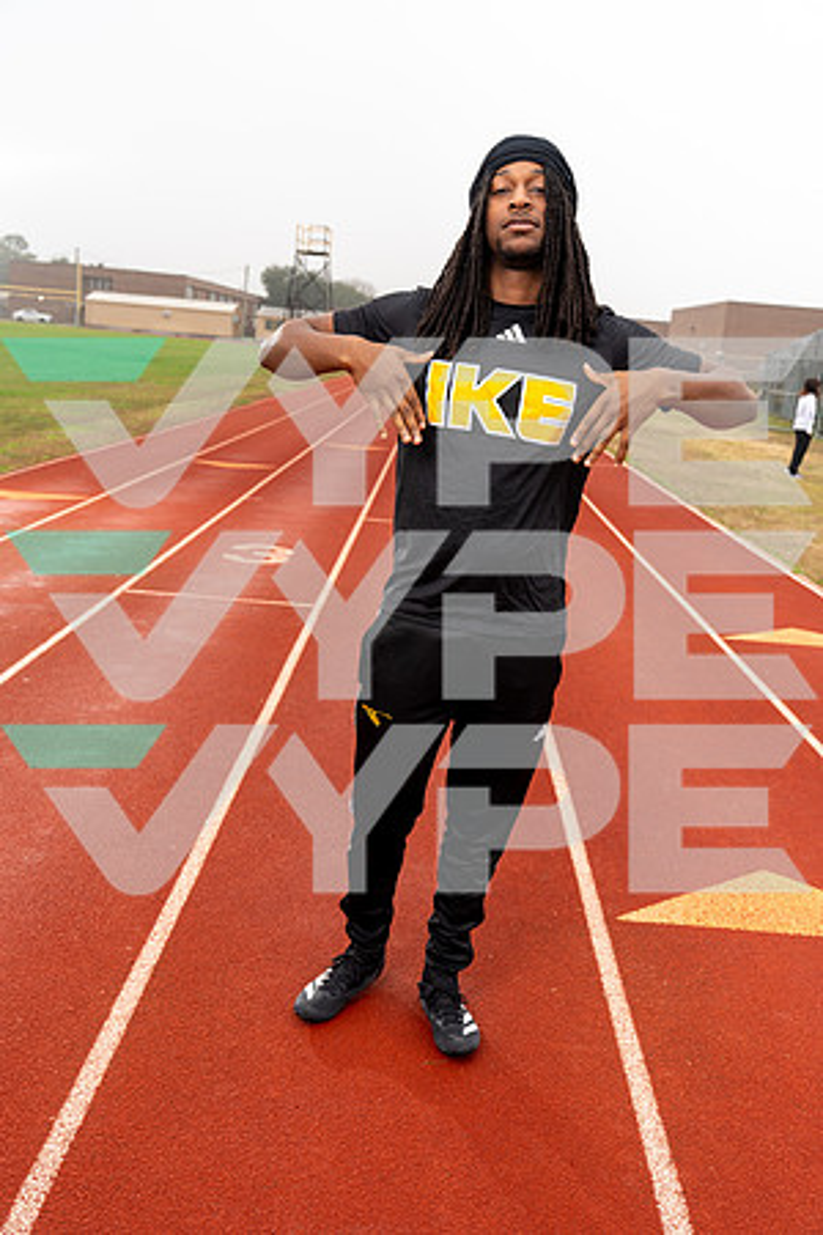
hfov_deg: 38.9
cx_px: 412
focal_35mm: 34
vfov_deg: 55.8
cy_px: 618
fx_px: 1166
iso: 250
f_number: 5.6
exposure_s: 1/200
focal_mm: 34
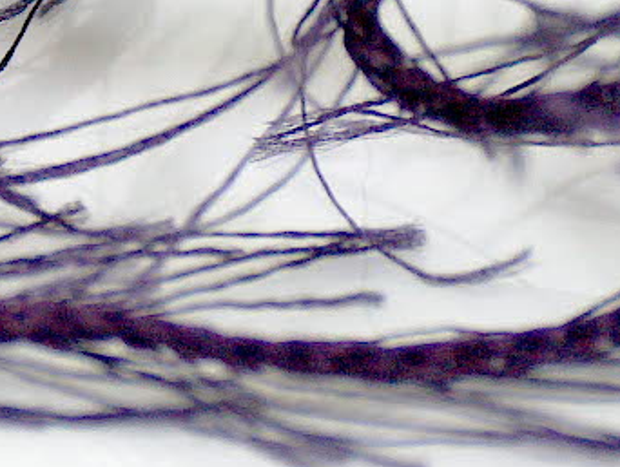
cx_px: -82
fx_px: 7879
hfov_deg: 4.5
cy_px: -205
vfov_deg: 3.4
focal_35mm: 439
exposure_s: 1/8.04
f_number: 3
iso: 200
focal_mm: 23.76
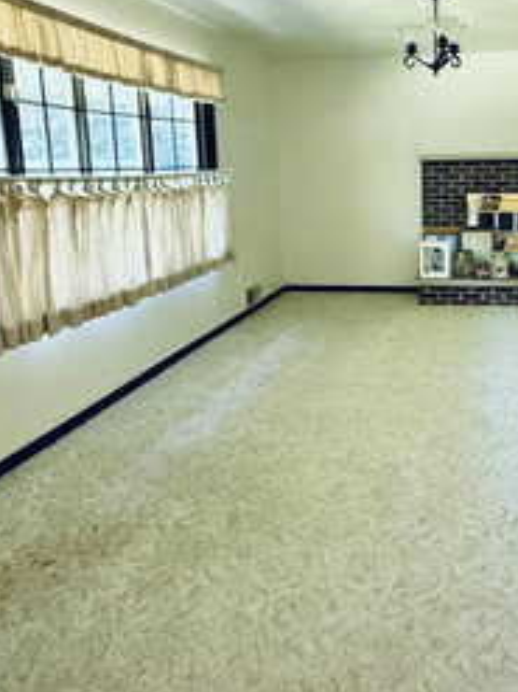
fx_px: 579
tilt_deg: -8.2
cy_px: 252
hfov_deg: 45.7
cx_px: 414
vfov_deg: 60.7
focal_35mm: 29
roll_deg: +1.1
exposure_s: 1/61
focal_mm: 2.22
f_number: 2.2
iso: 320
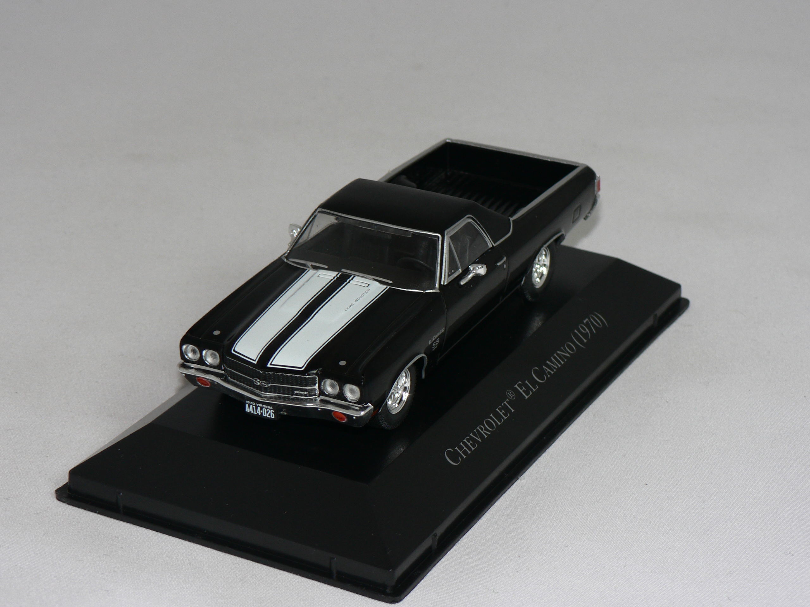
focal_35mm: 93
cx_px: 405
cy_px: 304
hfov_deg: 21.1
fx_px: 2176
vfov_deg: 15.9
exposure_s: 1/60
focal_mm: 15.5
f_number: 4
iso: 80
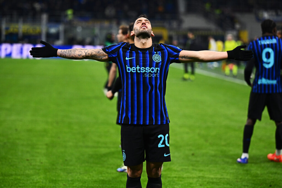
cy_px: 94
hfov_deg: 15.2
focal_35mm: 135
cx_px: 141
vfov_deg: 10.2
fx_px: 1058
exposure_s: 1/1600
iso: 1600
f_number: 2.8
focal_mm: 135
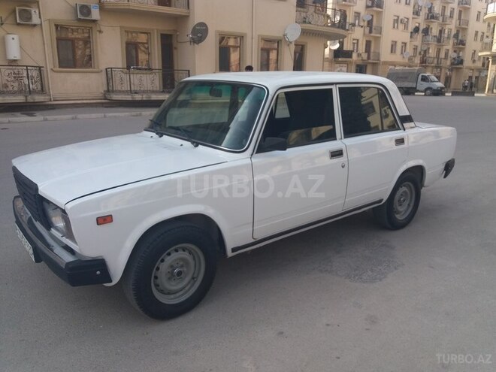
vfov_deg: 49.7
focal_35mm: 28
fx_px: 401
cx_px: 248
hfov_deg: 63.4
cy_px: 186
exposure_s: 1/694
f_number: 1.9
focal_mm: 3.7
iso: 64
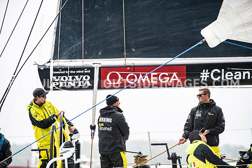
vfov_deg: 7.4
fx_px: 1295
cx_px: 126
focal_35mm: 185
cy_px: 84
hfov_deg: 11.1
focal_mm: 185
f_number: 4
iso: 500
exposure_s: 1/1250
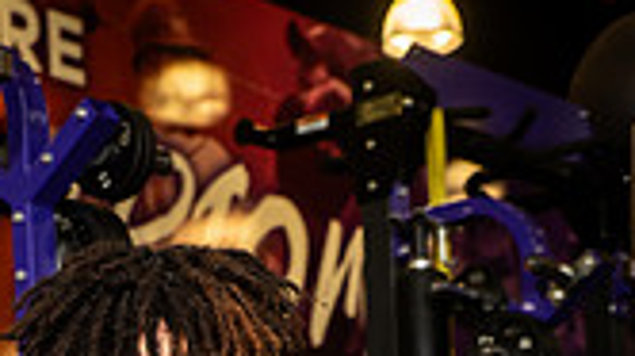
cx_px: 210
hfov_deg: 13.8
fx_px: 2624
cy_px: 842
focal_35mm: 156
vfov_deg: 7.3
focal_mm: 55
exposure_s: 1/250
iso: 500
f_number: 5.6
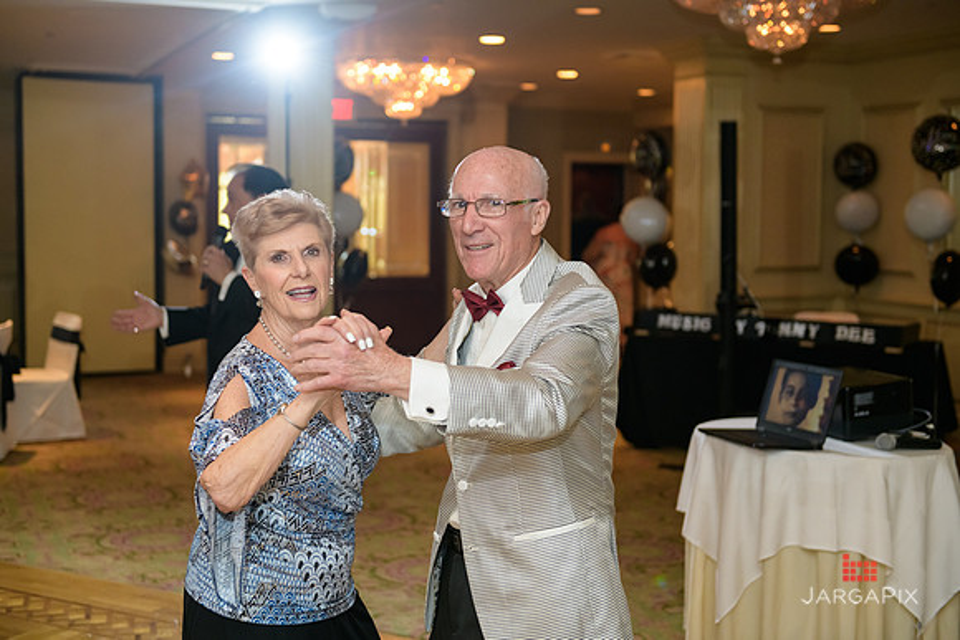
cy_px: 320
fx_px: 1387
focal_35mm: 52
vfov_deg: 26.0
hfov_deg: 38.2
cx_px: 480
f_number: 2.8
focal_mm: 52
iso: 1600
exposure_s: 1/125
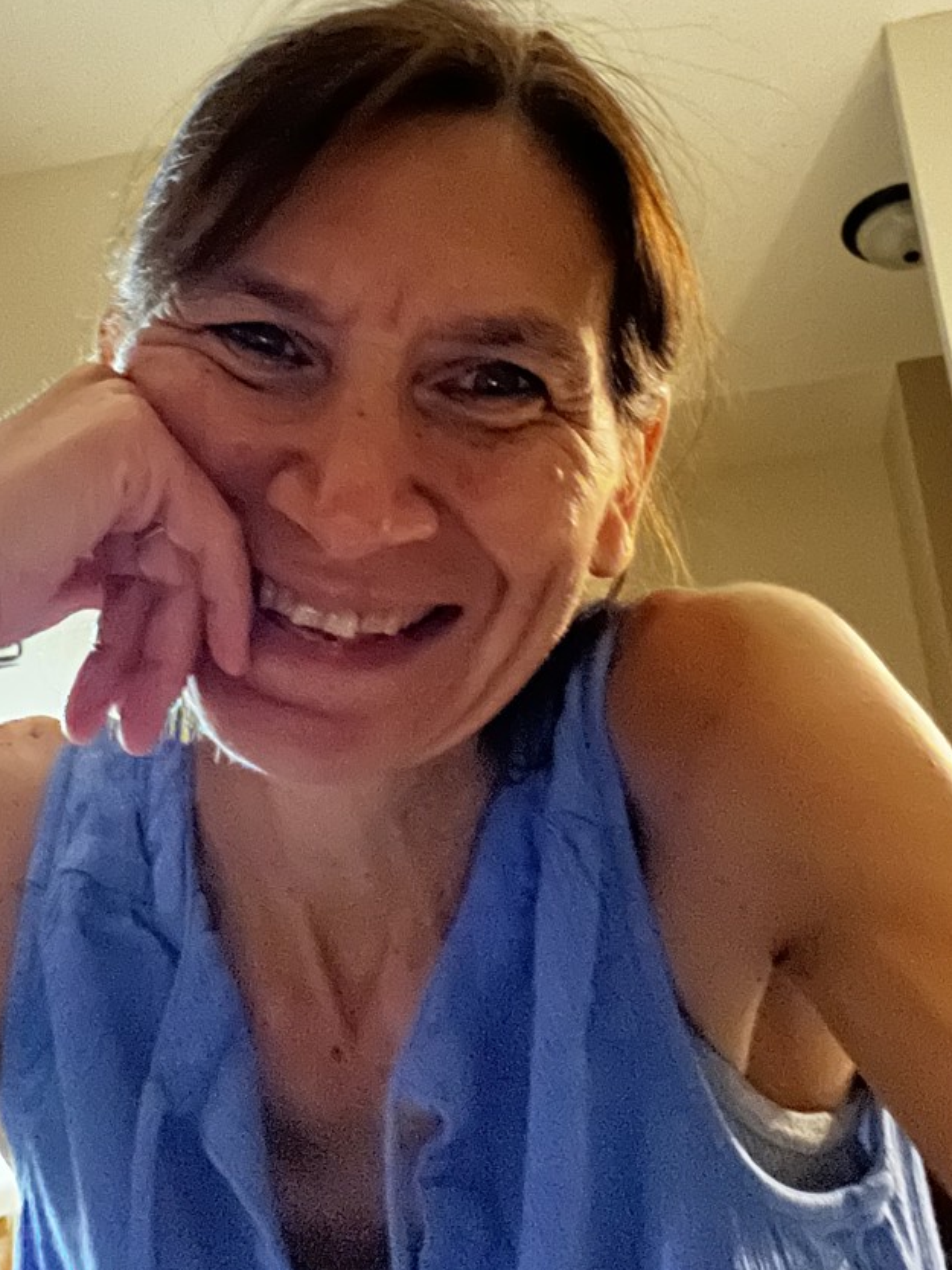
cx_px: 417
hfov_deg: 30.2
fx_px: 1760
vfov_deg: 38.9
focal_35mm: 48
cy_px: 370
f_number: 2.2
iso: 3200
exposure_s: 1/15
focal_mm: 2.71
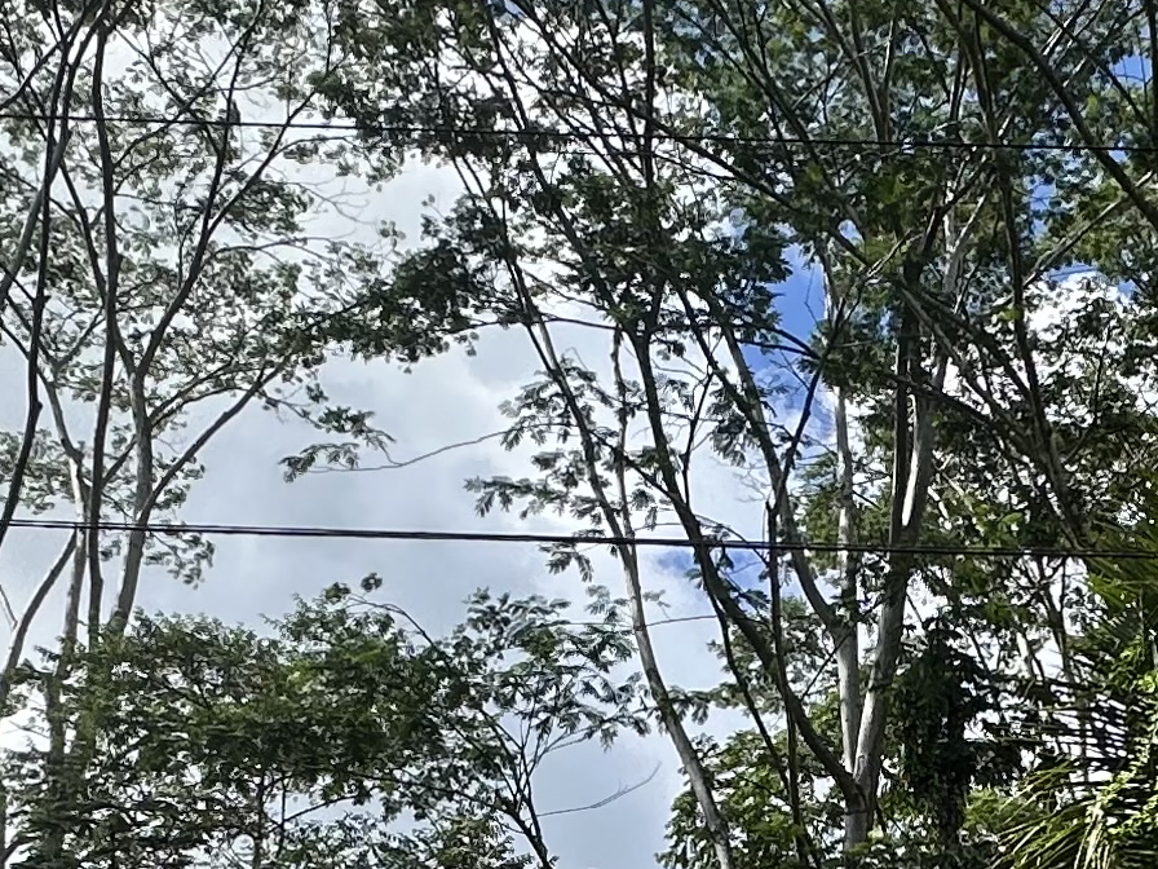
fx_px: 2108
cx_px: 901
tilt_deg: +13.2
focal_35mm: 63
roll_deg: +0.2
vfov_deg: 20.4
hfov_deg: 30.1
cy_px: 1254
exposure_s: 1/749
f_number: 2.2
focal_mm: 2.22
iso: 40
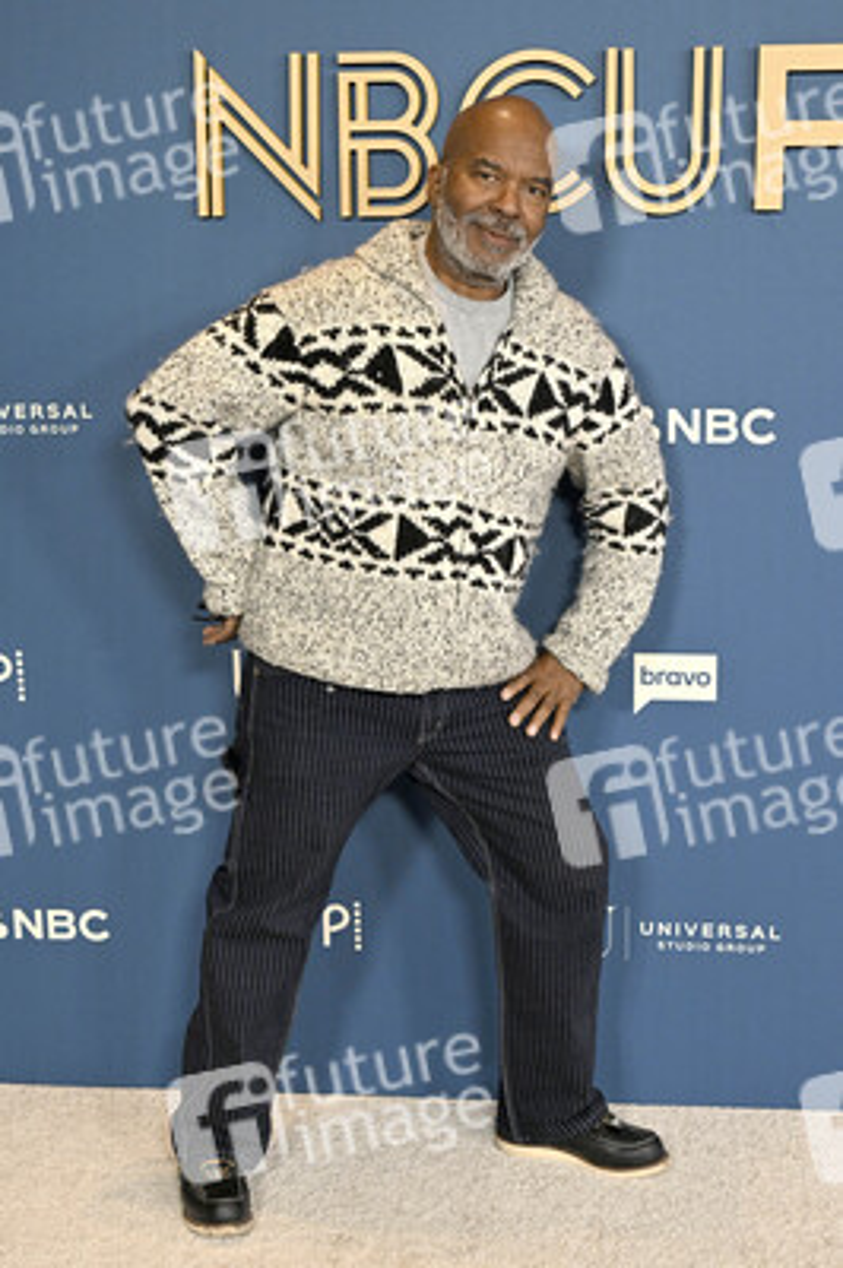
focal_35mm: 47
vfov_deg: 41.9
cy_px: 634
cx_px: 422
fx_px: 1654
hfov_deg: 28.6
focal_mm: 47
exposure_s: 1/320
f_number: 5
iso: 2000
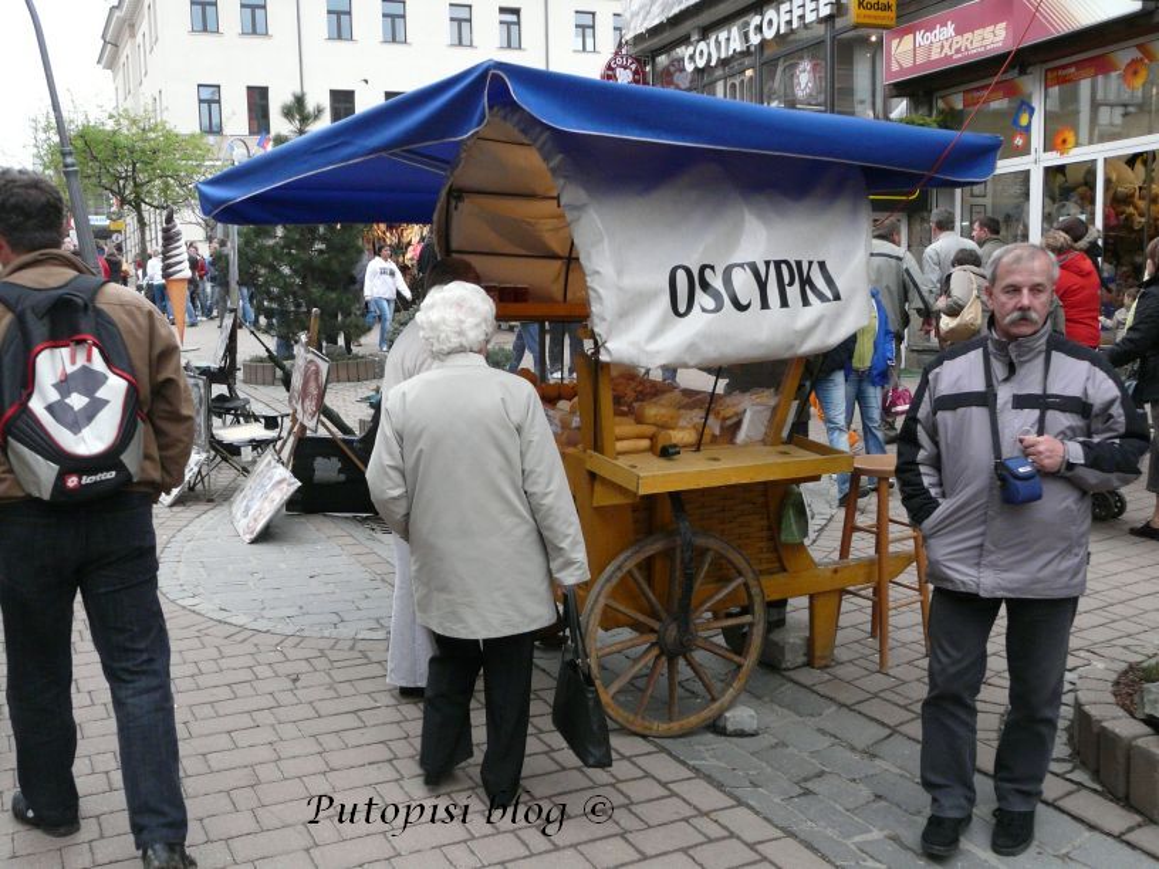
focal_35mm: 35
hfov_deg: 52.6
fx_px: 1172
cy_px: 434
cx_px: 580
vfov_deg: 40.7
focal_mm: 5.7
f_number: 2.8
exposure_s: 1/160
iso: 320
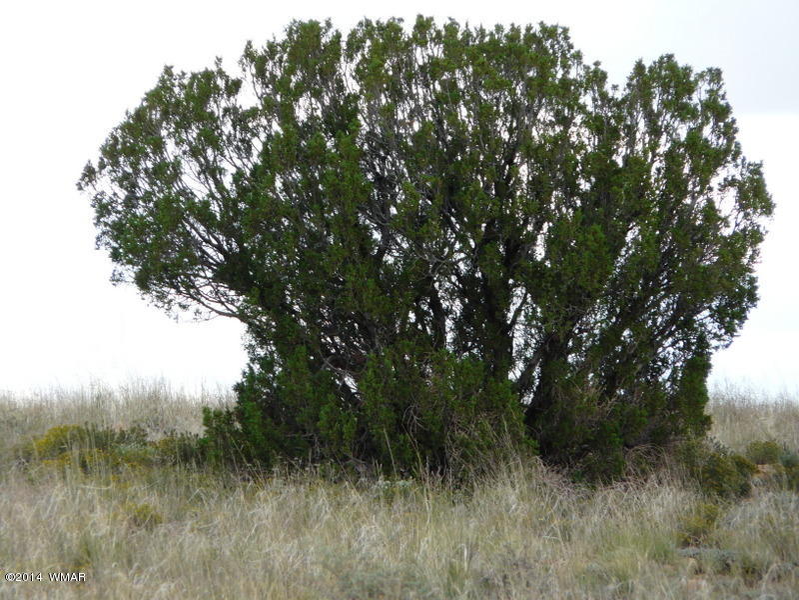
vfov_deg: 3.8
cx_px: 400
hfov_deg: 5.1
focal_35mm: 392
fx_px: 9048
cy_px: 300
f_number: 4.5
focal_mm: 64.3
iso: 100
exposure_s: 1/200
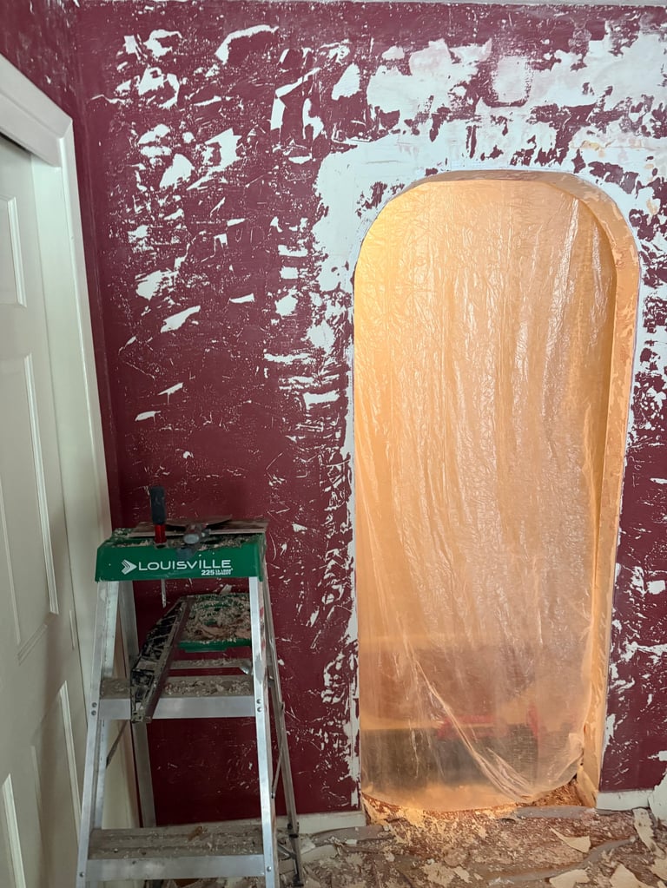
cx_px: 334
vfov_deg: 71.6
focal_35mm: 24
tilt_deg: -11.5
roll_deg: -0.1
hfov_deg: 56.8
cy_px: 444
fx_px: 616
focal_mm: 6.76
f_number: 1.78
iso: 500
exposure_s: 1/60
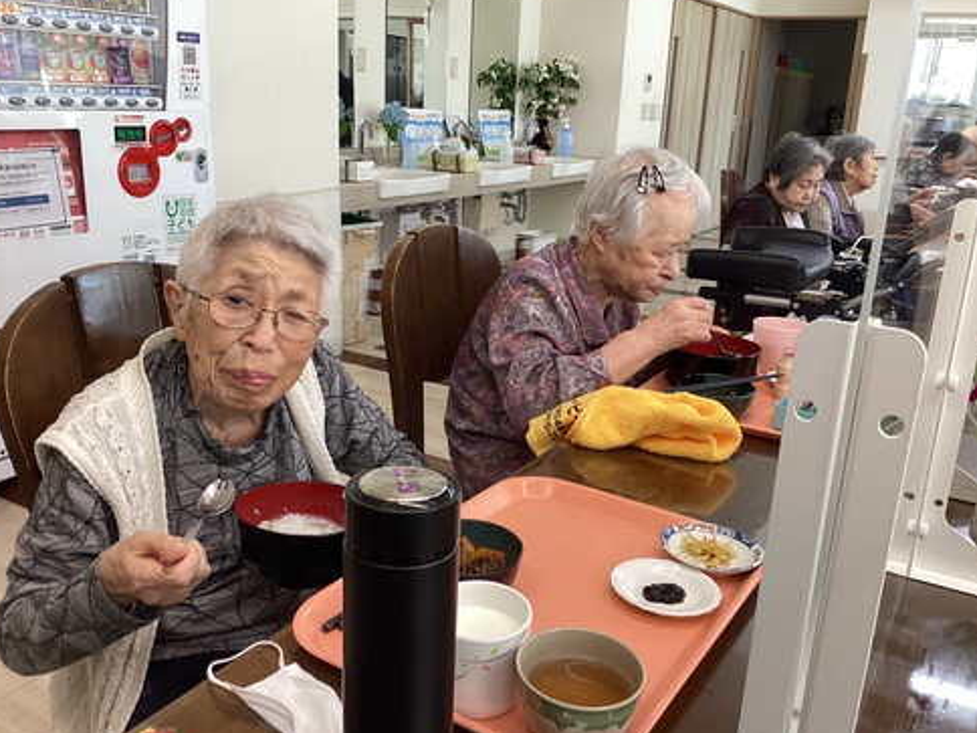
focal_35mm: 32
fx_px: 903
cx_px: 478
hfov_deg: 56.8
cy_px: 364
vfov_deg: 44.2
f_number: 2.4
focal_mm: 3.3
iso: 64
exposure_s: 1/60
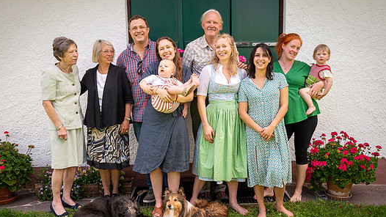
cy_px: 121
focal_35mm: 37
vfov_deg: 32.0
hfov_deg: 54.0
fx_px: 379
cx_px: 199
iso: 250
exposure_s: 1/200
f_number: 9
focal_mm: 30
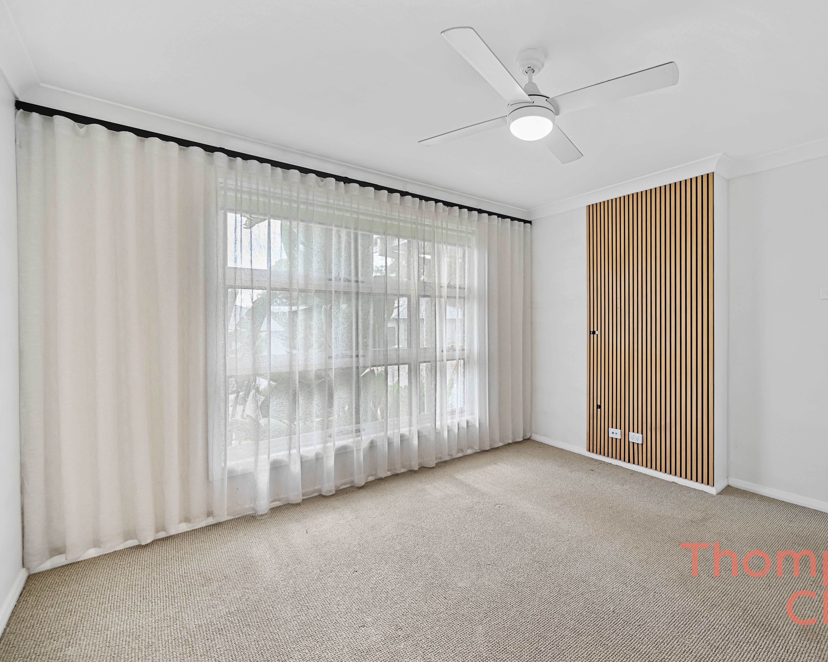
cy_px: 329
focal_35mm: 16
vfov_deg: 80.4
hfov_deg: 91.9
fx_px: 392
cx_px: 498
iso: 100
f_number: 4
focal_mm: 14
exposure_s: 1/6
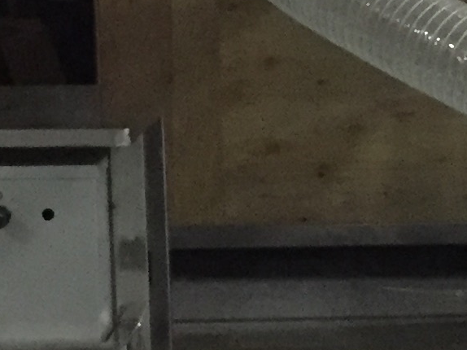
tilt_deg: -5.6
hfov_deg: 11.9
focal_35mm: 165
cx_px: 438
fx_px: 2225
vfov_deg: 9.0
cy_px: 115
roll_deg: +0.2
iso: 640
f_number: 2.2
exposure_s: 1/17
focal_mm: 4.15
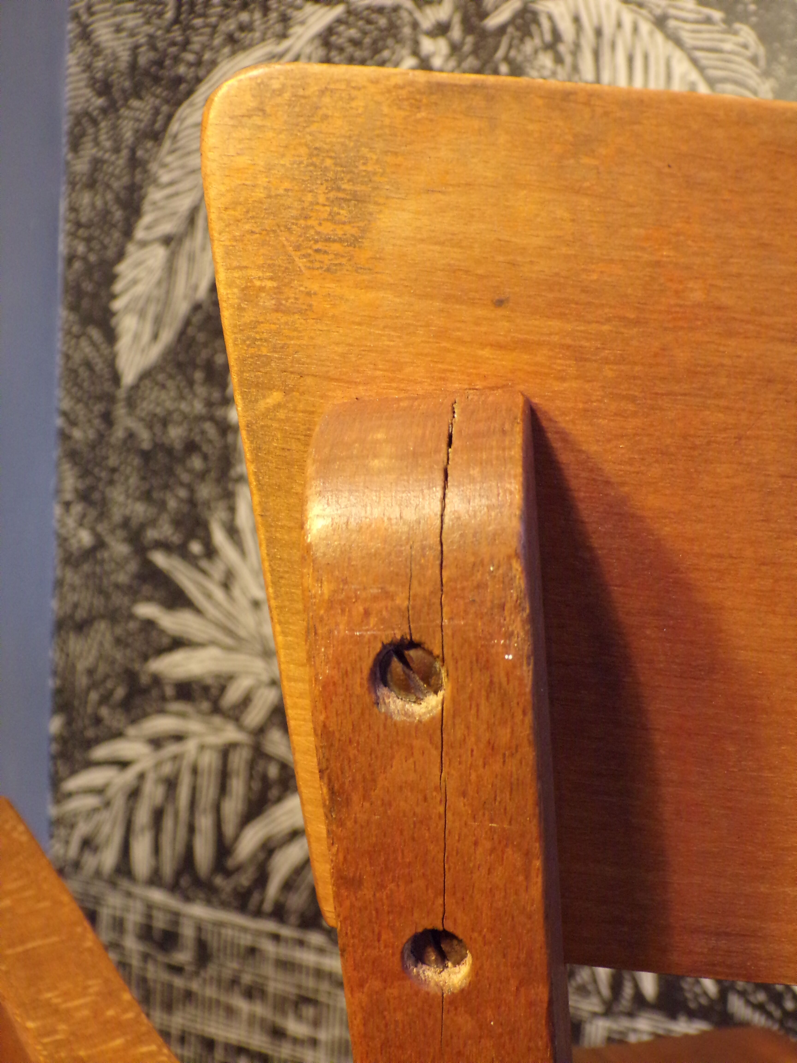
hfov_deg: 38.7
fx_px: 1136
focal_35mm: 37
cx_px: 398
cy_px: 532
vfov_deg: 50.1
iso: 400
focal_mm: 6.6
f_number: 3.3
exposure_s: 1/10
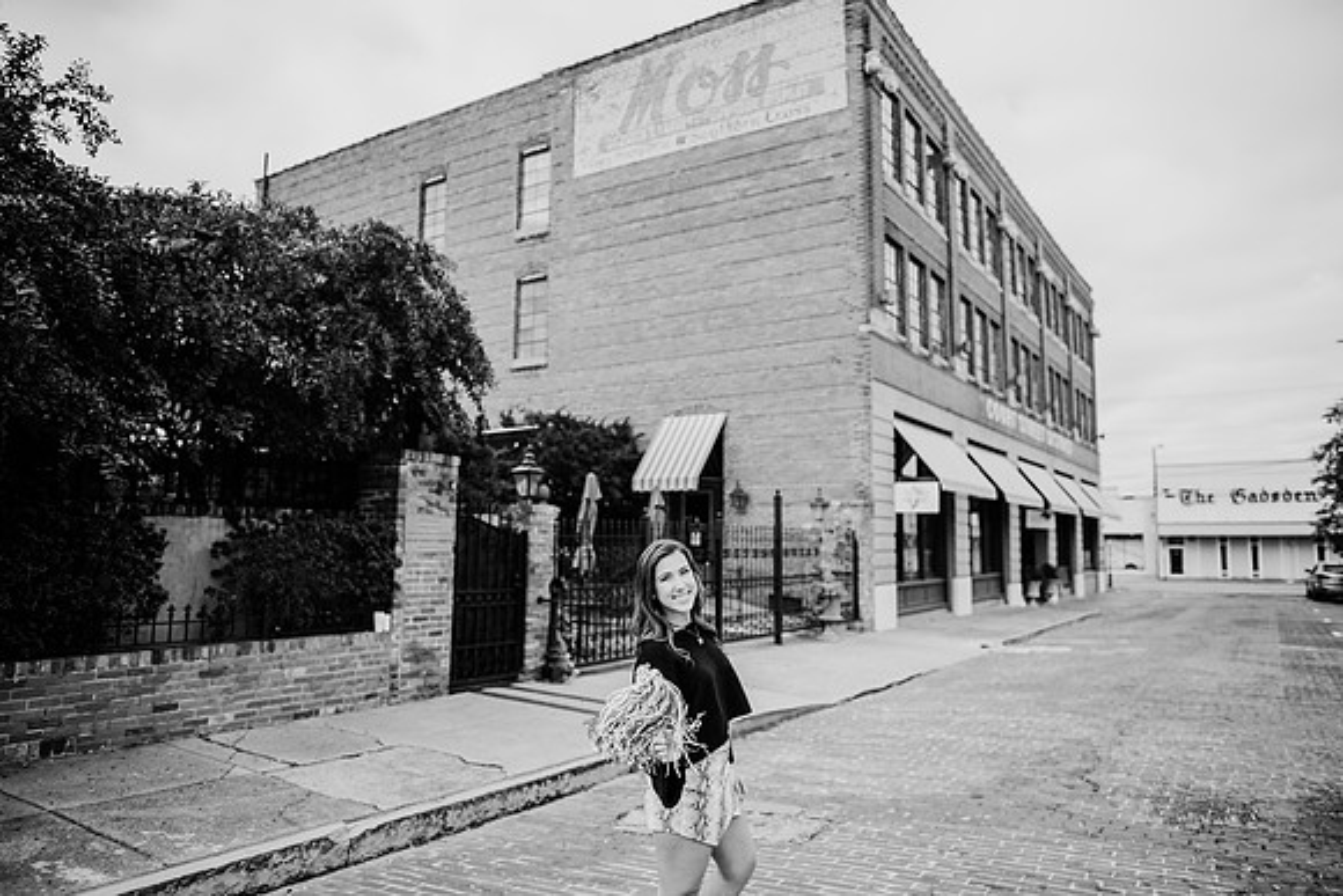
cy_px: 448
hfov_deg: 73.7
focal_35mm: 24
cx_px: 672
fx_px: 896
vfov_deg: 53.2
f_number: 2.2
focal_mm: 24
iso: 160
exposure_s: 1/640
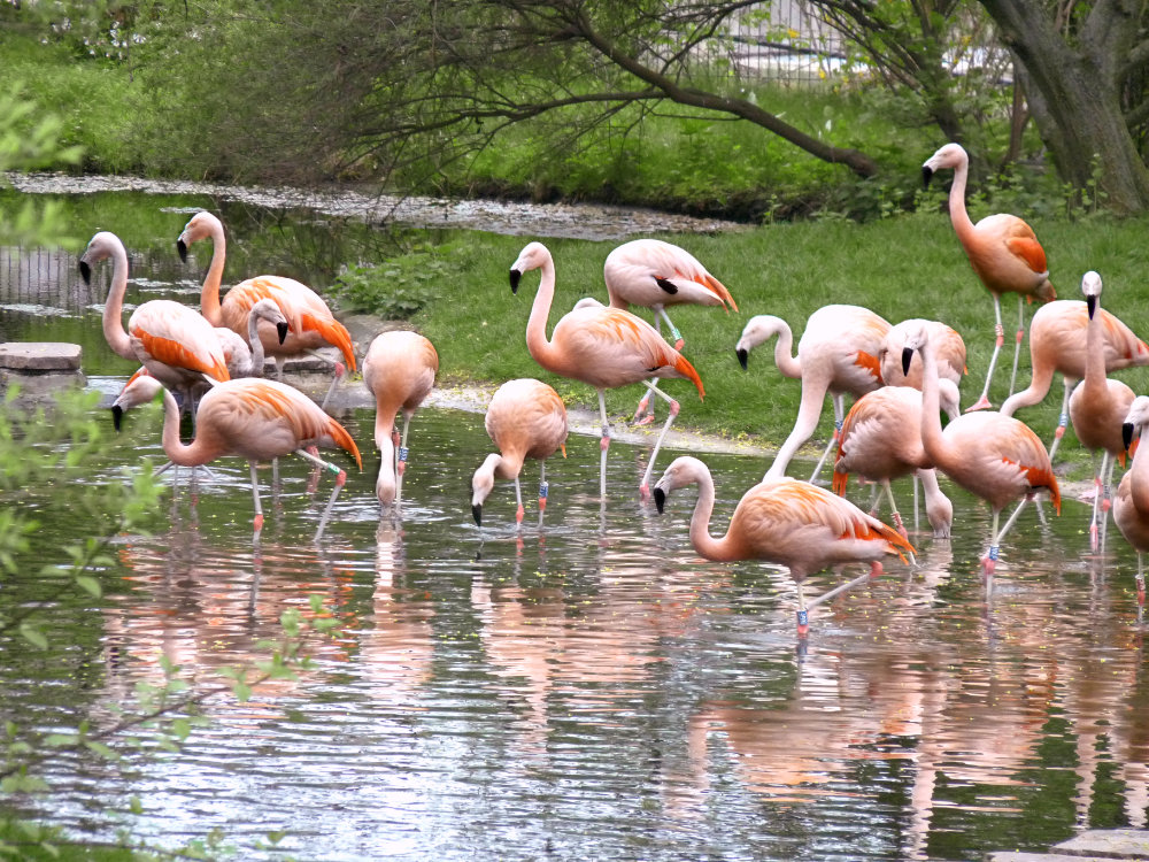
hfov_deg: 6.8
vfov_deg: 5.1
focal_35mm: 290
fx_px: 9626
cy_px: 431
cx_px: 574
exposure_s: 1/125
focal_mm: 51.5
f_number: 3.7
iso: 400
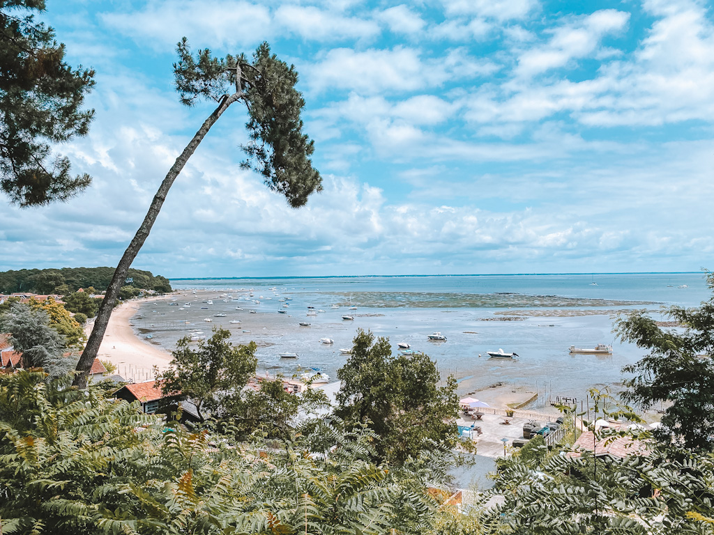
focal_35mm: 26
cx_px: 357
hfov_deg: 67.3
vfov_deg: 53.1
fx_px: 536
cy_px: 268
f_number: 1.8
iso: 32
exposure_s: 1/5000
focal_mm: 4.25
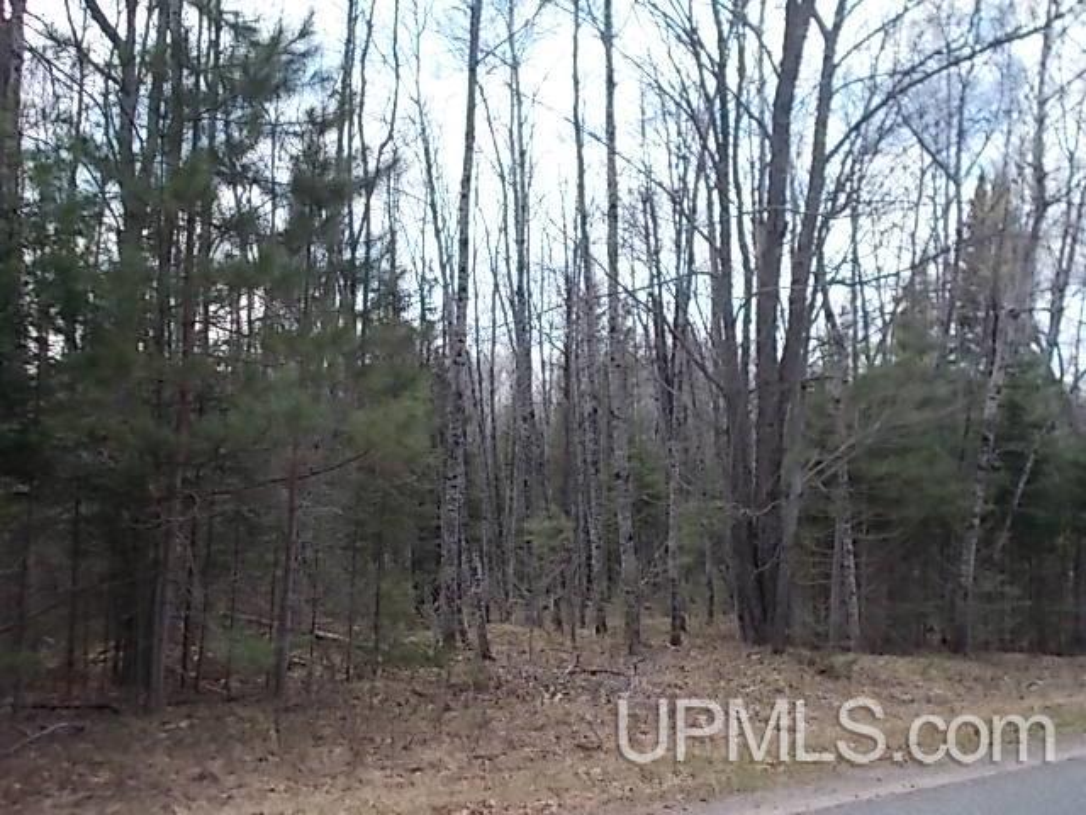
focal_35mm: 44
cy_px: 408
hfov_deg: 42.9
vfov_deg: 32.9
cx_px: 543
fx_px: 1380
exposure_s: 1/160
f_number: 4.2
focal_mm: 7.9
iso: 80
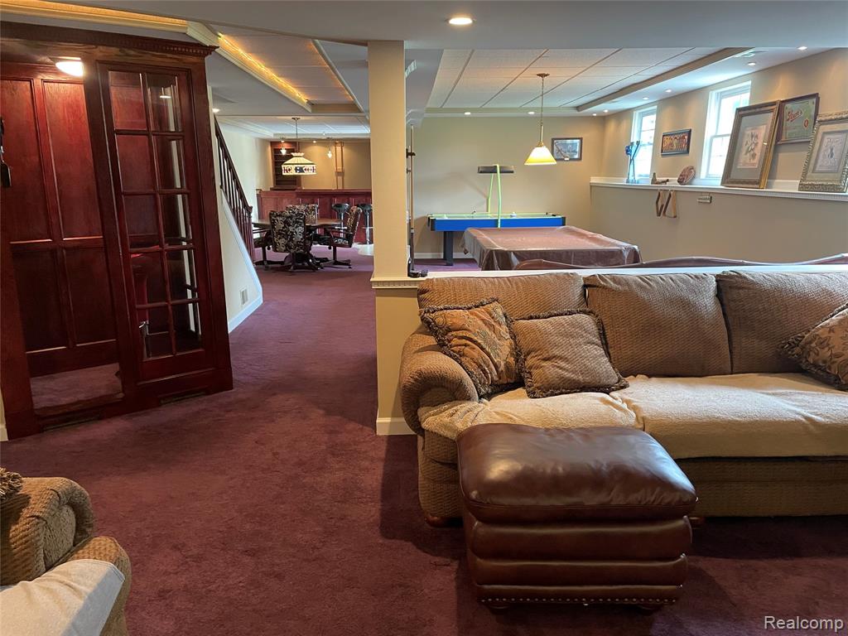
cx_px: 424
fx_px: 637
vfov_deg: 53.1
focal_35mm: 26
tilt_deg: -13.0
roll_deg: +0.8
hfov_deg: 67.3
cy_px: 318
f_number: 1.6
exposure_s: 1/60
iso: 500
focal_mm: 4.2
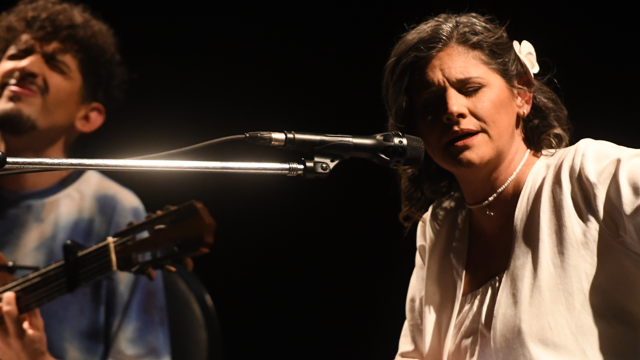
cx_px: 384
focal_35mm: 489
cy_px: 251
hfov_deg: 4.4
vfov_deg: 2.5
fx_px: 8299
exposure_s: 1/100
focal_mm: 200
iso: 2500
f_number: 2.8
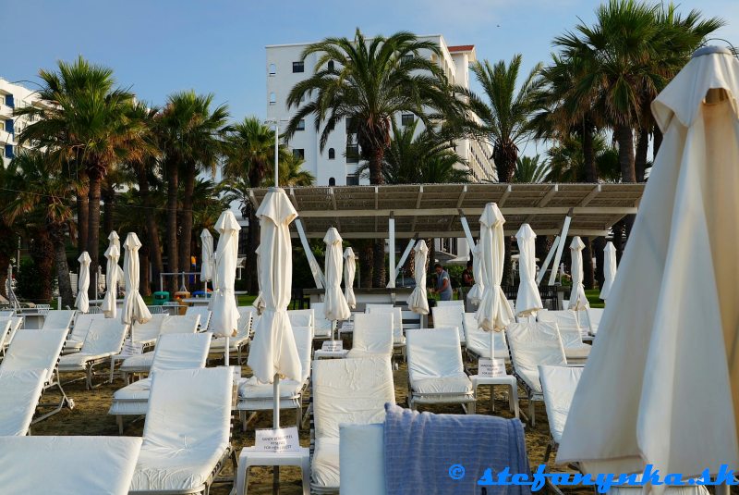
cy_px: 248
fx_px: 822
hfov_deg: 48.4
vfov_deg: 33.5
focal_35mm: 40
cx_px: 370
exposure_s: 1/80
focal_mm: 40
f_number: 9
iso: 100
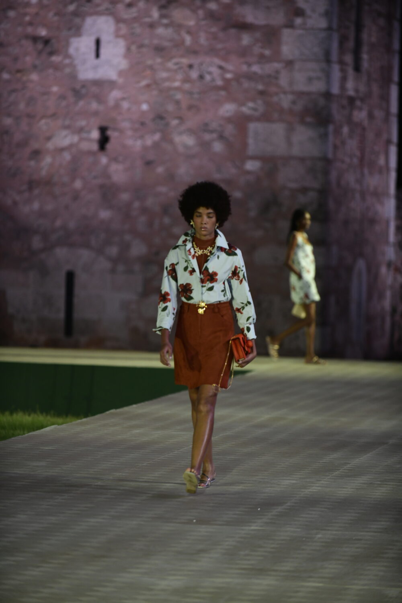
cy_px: 302
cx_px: 201
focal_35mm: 200
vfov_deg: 10.3
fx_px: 3350
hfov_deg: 6.9
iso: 1600
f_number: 2.8
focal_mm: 200
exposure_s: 1/125
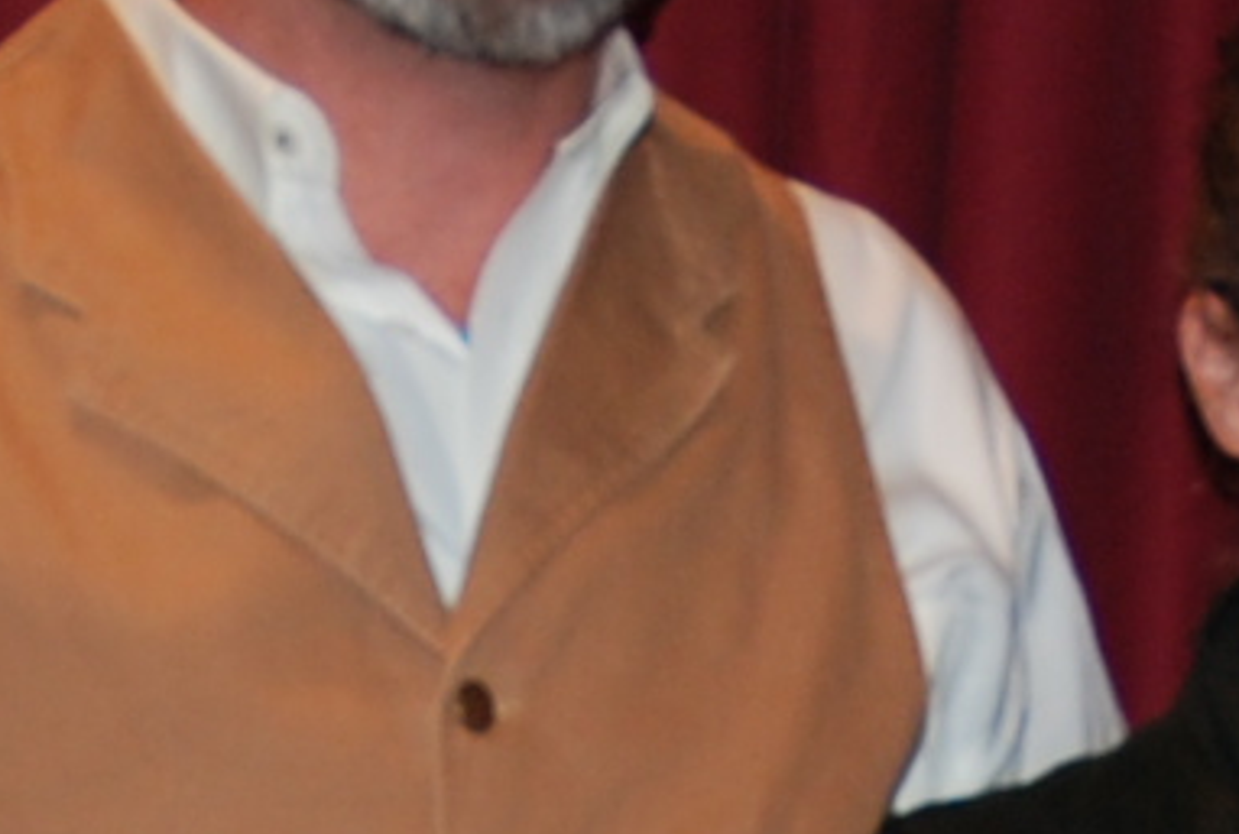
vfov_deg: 5.3
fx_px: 8628
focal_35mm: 250
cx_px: 581
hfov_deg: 8.2
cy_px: 2132
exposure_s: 1/60
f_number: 4
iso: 200
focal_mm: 22
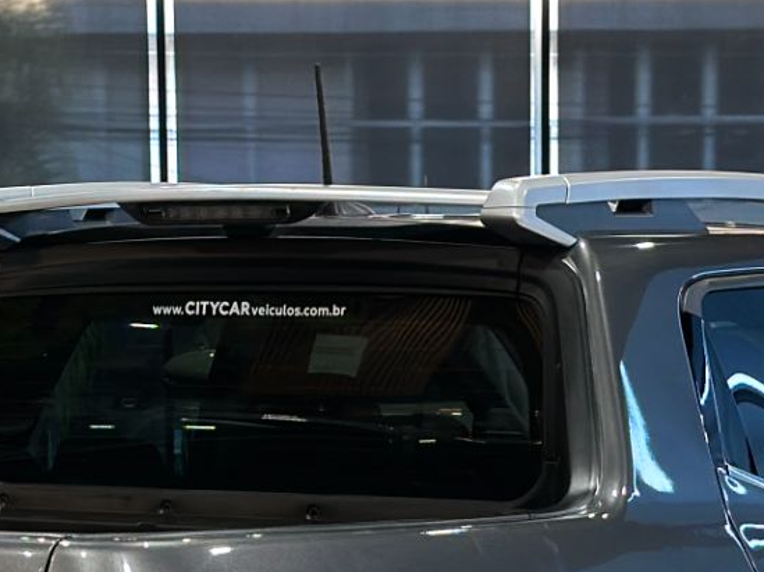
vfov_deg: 8.7
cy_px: 797
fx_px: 3705
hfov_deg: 11.8
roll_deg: +0.4
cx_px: 372
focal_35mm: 168
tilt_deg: -9.2
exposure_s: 1/60
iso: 125
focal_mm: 6.86
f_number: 1.78
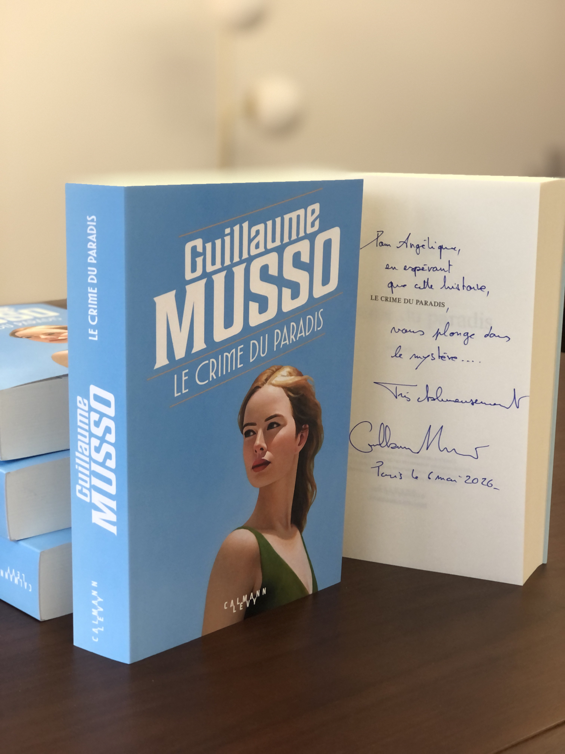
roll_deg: -1.9
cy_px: 377
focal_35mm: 57
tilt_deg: -12.4
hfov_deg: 25.7
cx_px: 282
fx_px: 1240
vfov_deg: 33.8
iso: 125
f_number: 2.8
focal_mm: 6.6
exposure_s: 1/33
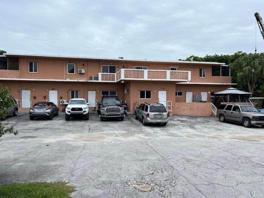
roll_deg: -0.8
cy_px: 99
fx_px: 198
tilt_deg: -2.0
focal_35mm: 26
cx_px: 132
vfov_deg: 53.1
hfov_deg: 67.3
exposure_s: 1/1623
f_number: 1.6
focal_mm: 5.1
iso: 50
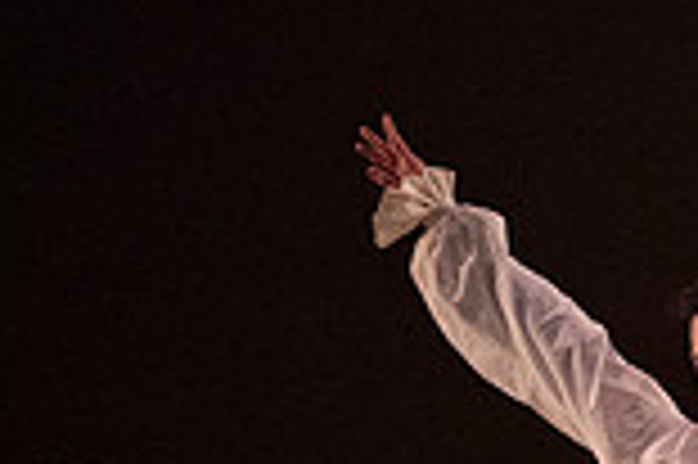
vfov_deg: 1.1
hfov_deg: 1.7
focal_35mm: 1226
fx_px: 23745
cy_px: 741
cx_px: 1301
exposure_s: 1/400
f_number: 5.6
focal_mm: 327
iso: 20000
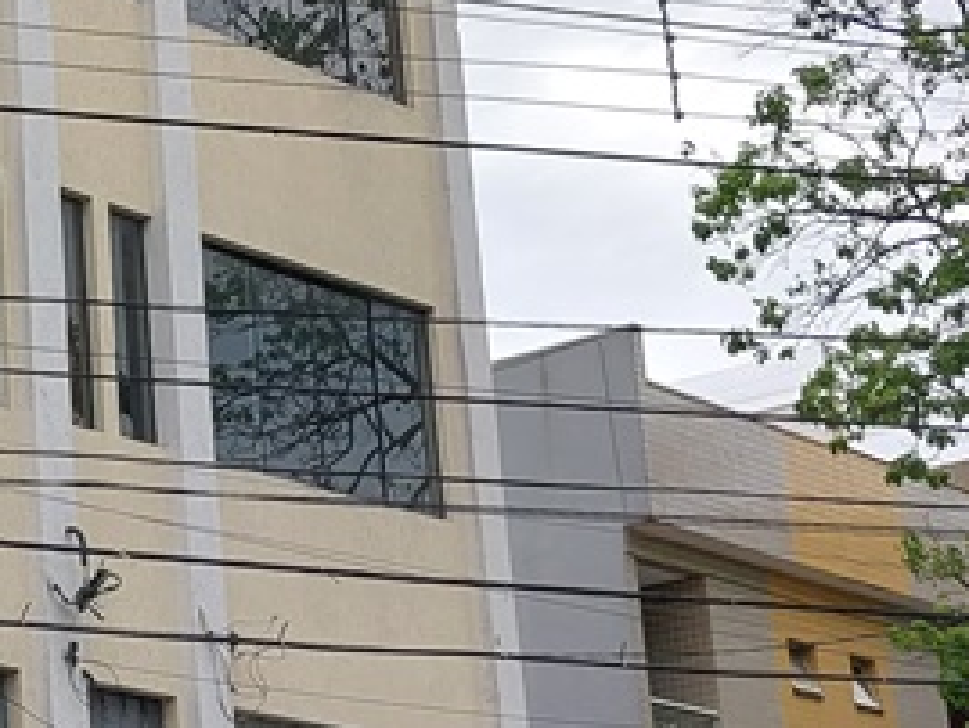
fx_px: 3193
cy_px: 469
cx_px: -385
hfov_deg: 16.1
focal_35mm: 114
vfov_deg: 13.0
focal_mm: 4.6
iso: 32
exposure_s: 1/120
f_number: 1.8
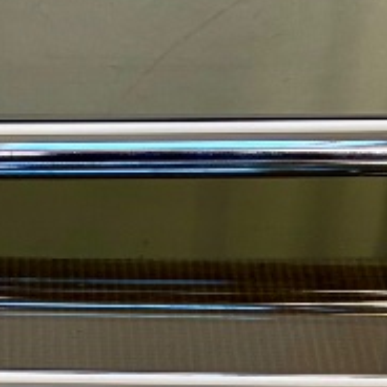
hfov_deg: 11.5
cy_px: 410
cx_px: -32
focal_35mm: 150
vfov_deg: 11.5
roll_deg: +1.6
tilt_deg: -38.6
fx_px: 1897
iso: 160
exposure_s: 1/60
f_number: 1.6
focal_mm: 5.96
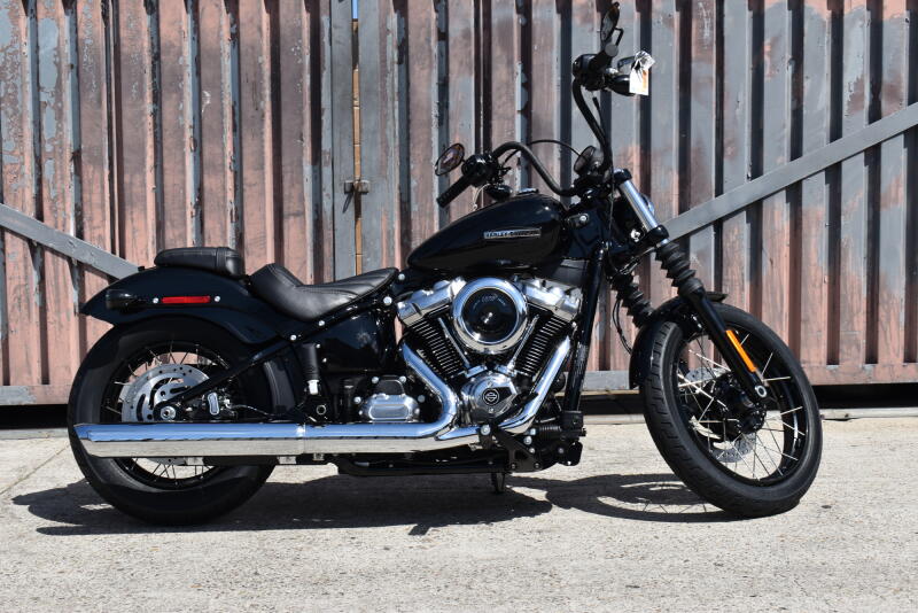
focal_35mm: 54
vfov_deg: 25.1
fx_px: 1377
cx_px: 459
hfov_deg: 36.9
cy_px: 306
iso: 100
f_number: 9
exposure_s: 1/320
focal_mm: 36
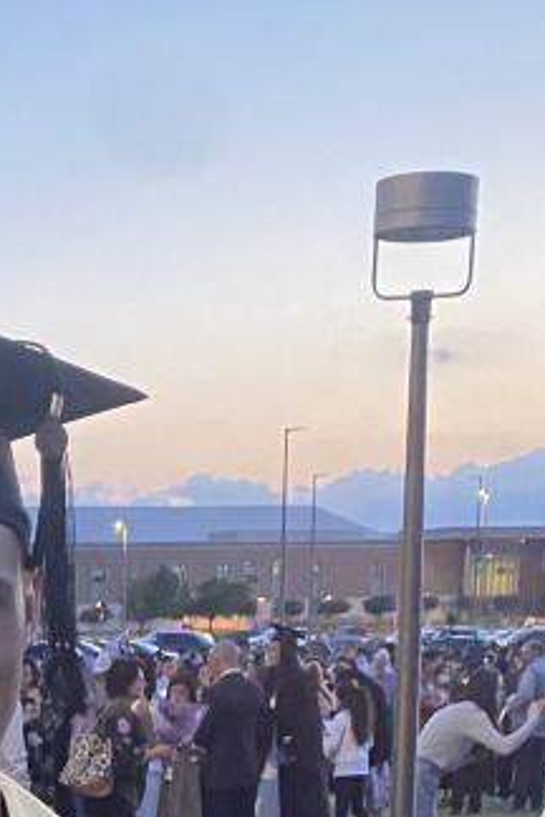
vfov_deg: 19.8
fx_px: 2021
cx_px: -25
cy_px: 1223
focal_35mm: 89
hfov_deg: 15.0
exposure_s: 1/40
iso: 500
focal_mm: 4.25
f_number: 1.8
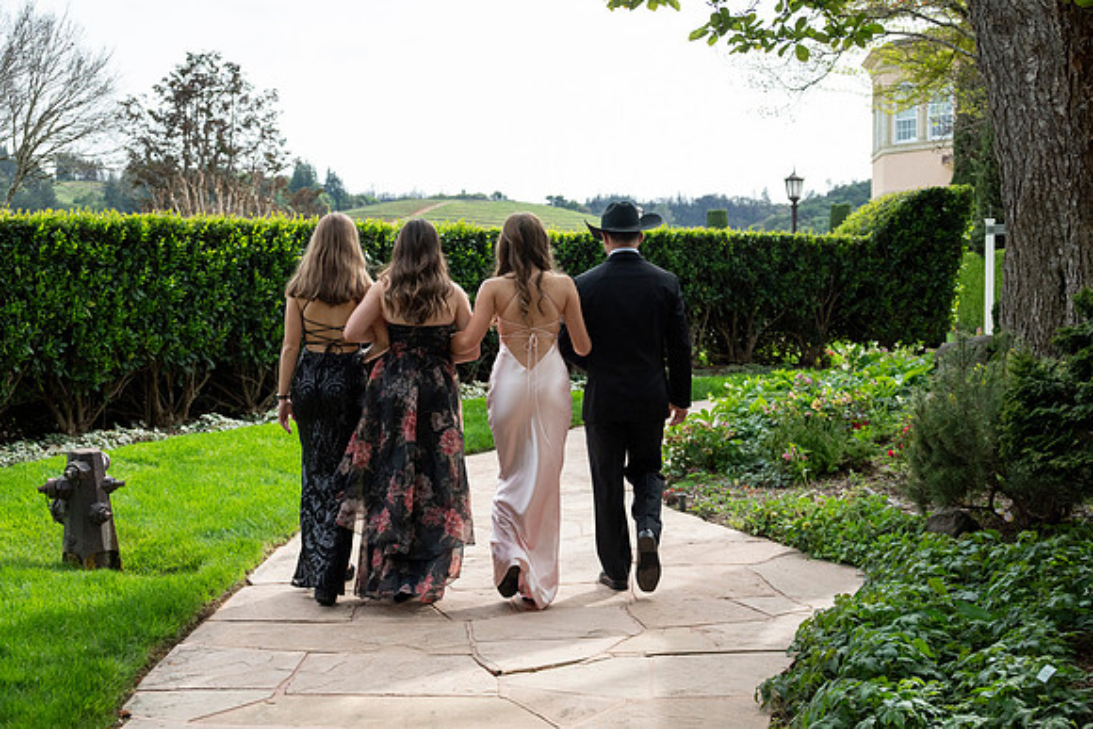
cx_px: 546
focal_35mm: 50
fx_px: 1518
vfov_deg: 27.0
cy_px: 364
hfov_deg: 39.6
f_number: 5.6
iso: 1250
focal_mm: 50
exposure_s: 1/3200
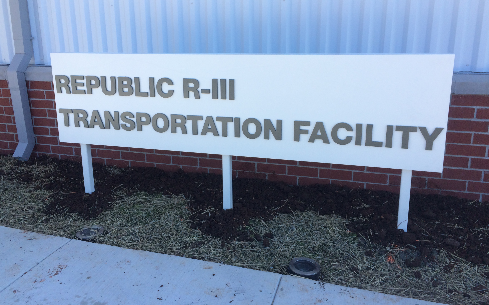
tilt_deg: -16.0
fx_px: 413
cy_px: 128
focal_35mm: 31
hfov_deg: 61.2
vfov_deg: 40.5
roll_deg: +2.0
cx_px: 243
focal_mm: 4.15
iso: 32
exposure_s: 1/570
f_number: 2.2
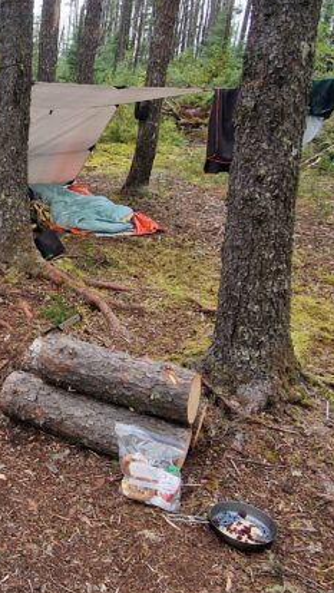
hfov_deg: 28.8
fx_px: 551
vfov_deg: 56.5
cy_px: 265
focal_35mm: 35
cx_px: -77
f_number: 2.2
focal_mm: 2.2
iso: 100
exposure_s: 1/60
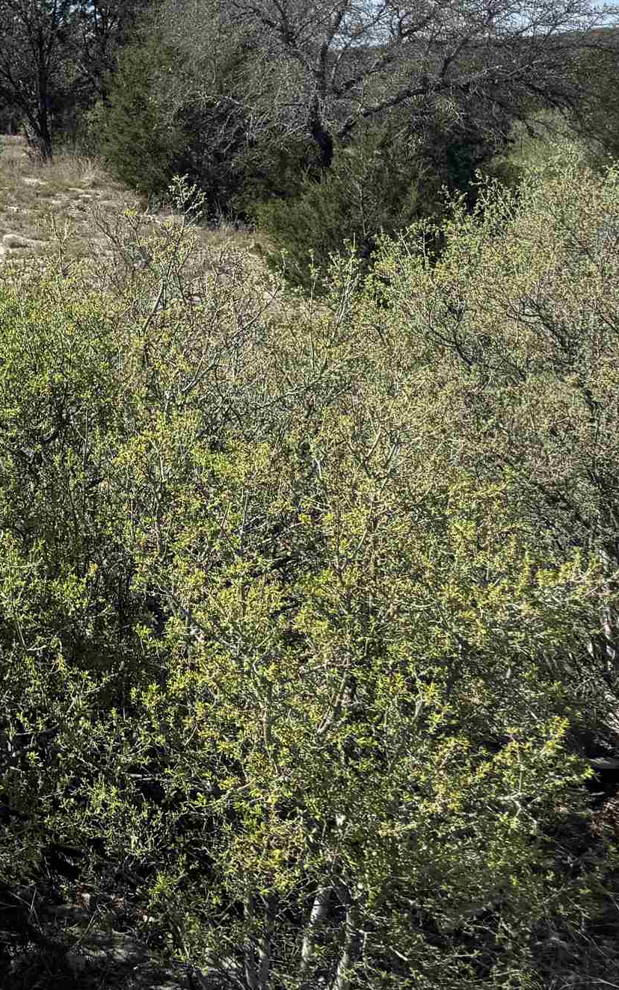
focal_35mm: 59
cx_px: -426
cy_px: 132
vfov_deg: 33.1
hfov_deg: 18.3
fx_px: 1593
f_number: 1.78
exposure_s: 1/4608
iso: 80
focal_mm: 6.76
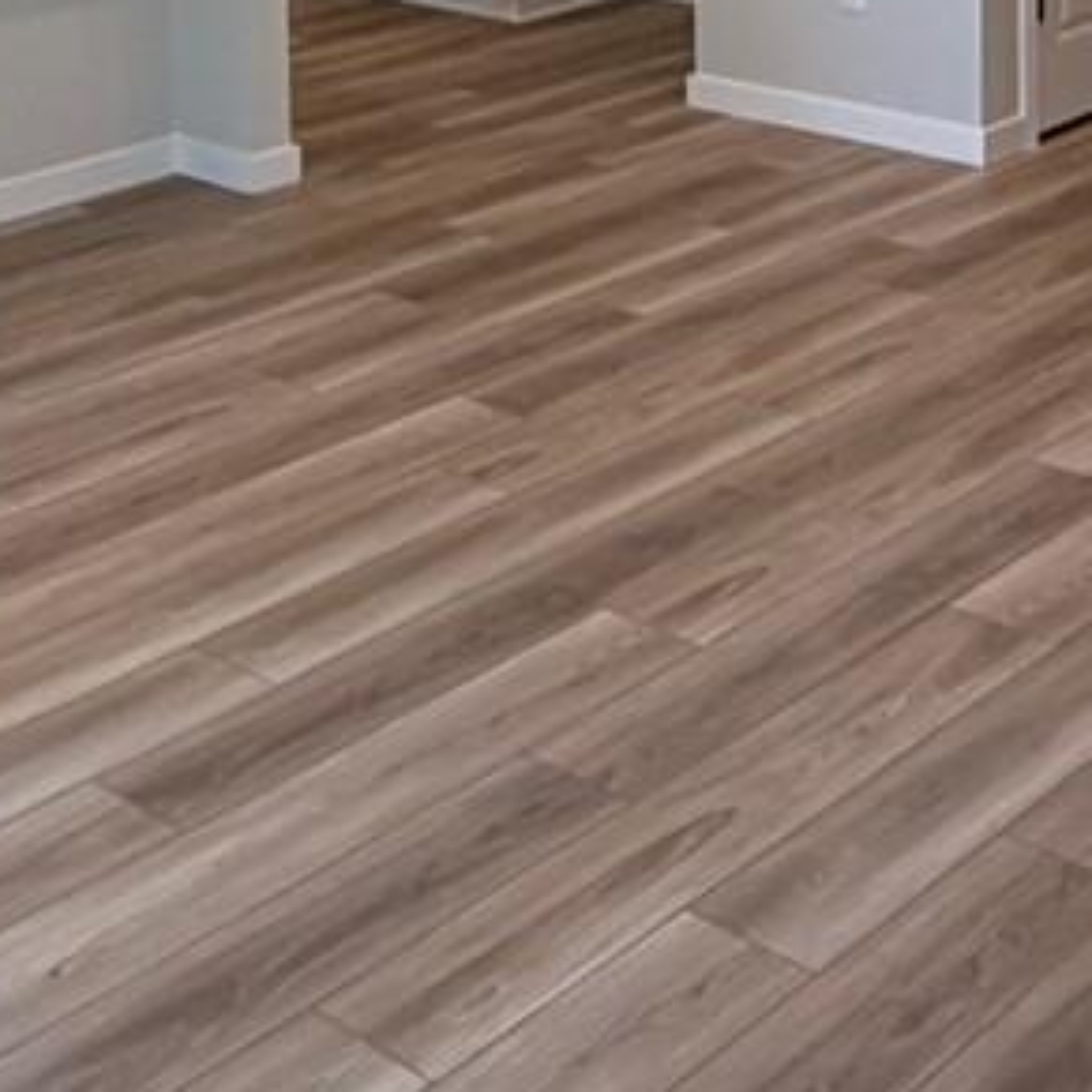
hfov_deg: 25.3
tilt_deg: -3.9
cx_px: 492
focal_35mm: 68
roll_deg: +1.0
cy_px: -304
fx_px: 2427
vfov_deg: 22.8
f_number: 2.2
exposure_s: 1/120
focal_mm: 2.22
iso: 125
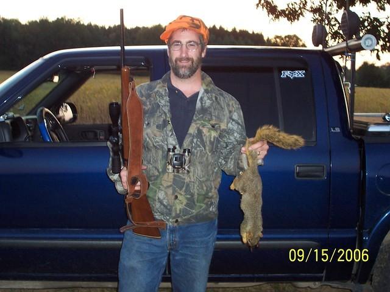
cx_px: 195
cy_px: 146
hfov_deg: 33.8
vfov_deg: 25.7
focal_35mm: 57
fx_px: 642
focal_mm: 8.6
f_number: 3.4
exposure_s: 1/60
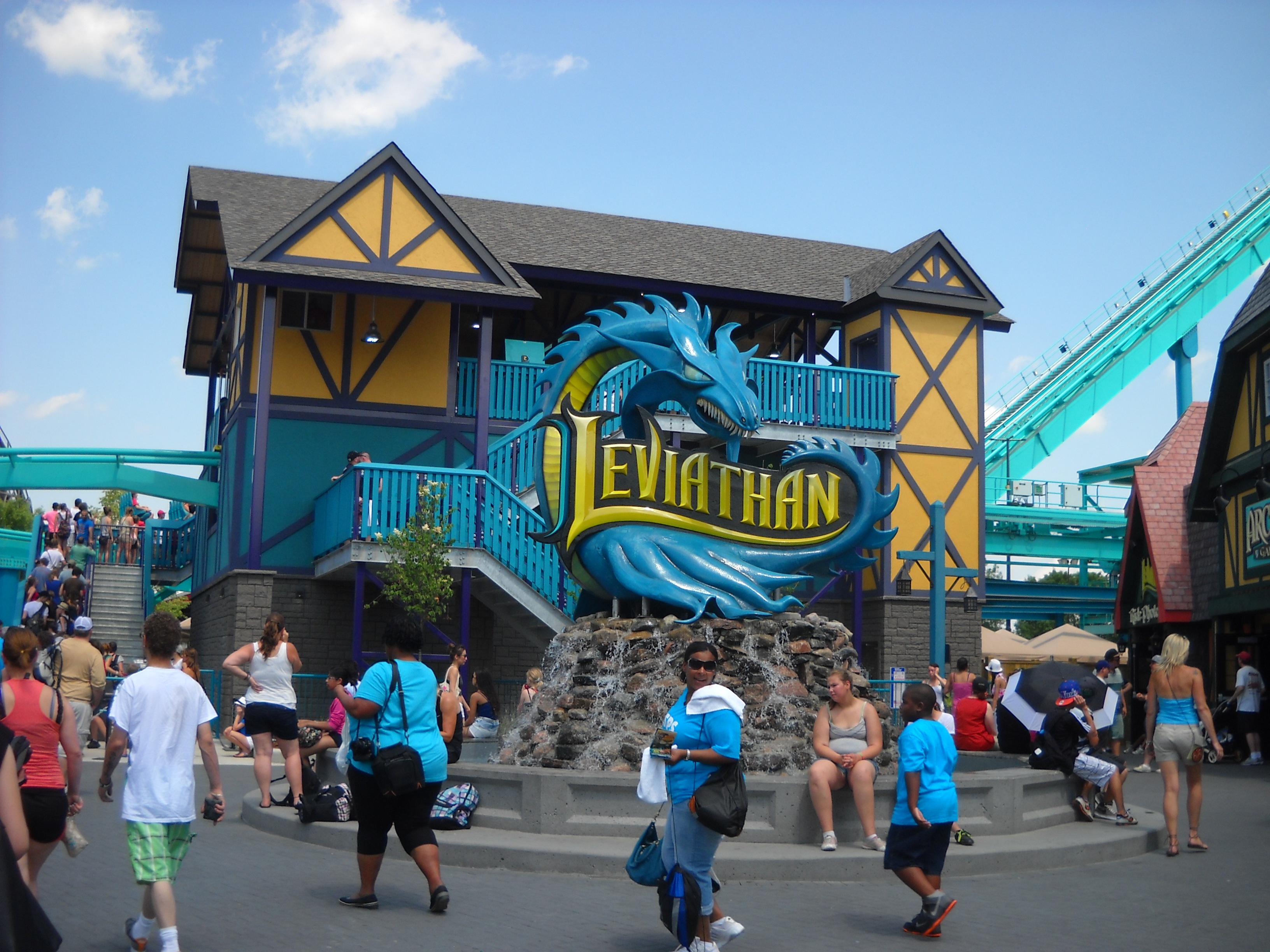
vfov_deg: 35.1
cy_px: 476
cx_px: 635
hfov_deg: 45.8
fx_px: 1504
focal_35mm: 41
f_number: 5.5
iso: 64
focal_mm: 6.72
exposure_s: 1/192
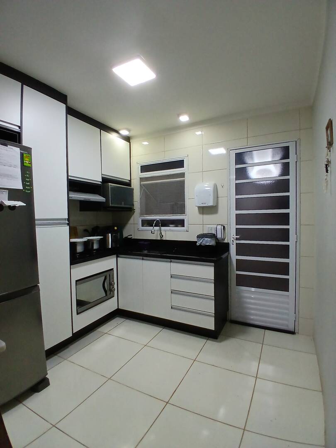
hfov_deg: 74.7
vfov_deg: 91.0
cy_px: 224
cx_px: 168
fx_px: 220
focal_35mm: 17
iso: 125
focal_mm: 1.4
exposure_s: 1/30
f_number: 2.2
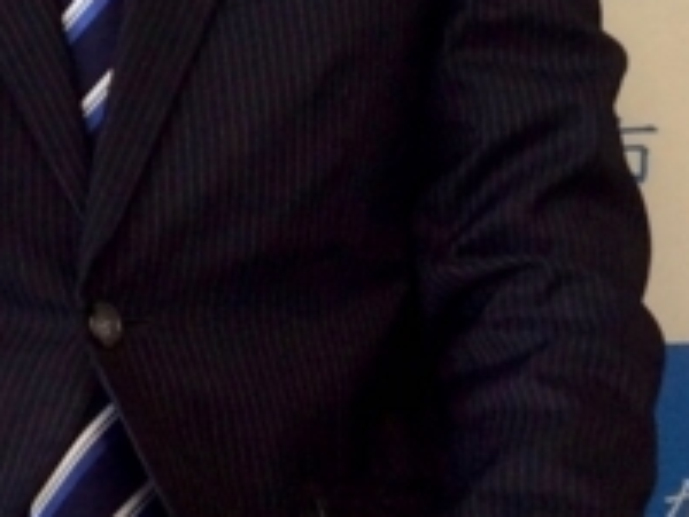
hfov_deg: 15.2
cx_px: 31
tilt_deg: -4.2
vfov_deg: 11.2
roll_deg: -1.5
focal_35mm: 128
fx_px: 2548
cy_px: -214
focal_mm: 3.3
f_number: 2.4
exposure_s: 1/40
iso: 32
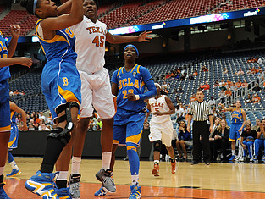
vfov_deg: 25.5
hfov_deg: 33.7
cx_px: 157
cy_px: 60
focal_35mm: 57
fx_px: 437
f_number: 2.8
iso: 1000
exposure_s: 1/1250
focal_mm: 32
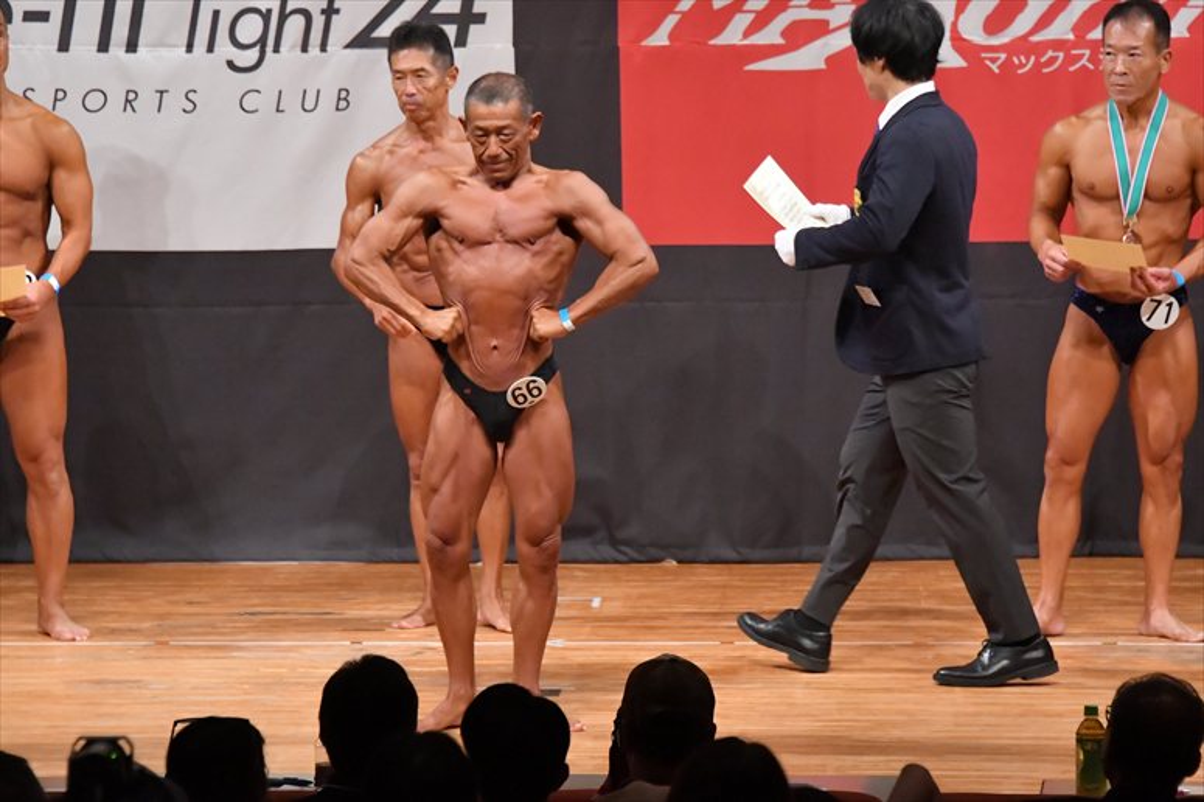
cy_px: 401
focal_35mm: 255
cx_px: 602
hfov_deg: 8.1
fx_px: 8524
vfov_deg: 5.4
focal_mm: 170
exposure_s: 1/400
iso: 9000
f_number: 5.6
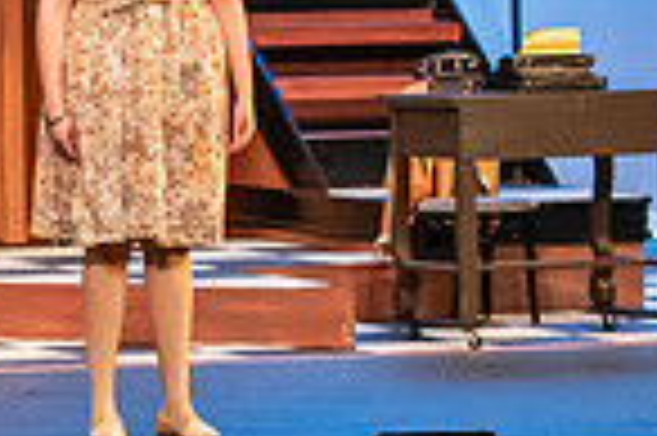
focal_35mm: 278
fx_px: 5068
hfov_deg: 7.3
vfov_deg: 4.9
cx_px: -418
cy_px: -7
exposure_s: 1/200
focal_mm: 70
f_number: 3.2
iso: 2500
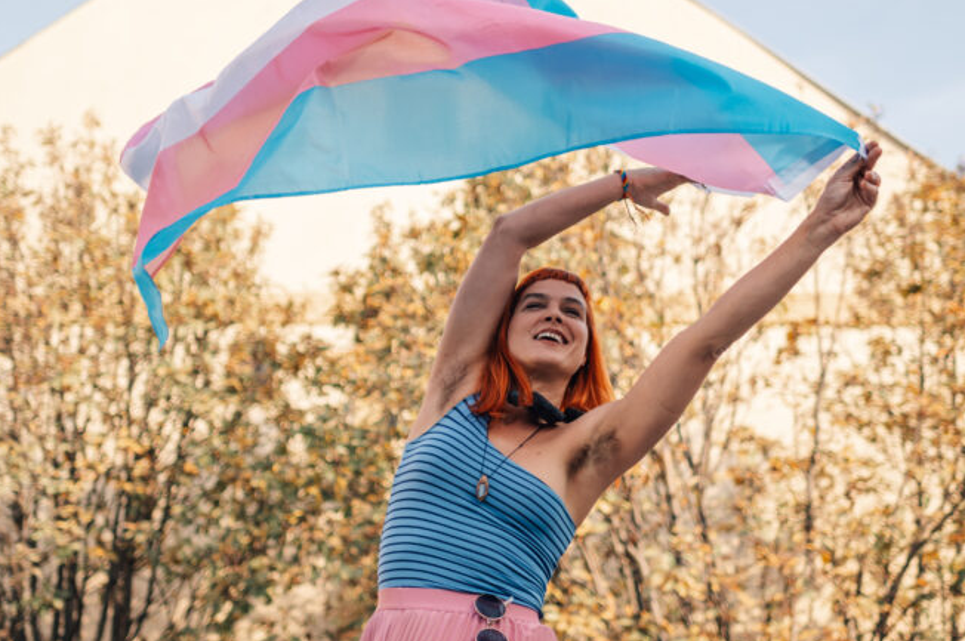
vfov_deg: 24.5
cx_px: 515
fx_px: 1472
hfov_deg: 36.3
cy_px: 347
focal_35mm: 55
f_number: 1.8
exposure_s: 1/1600
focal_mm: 35
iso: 100
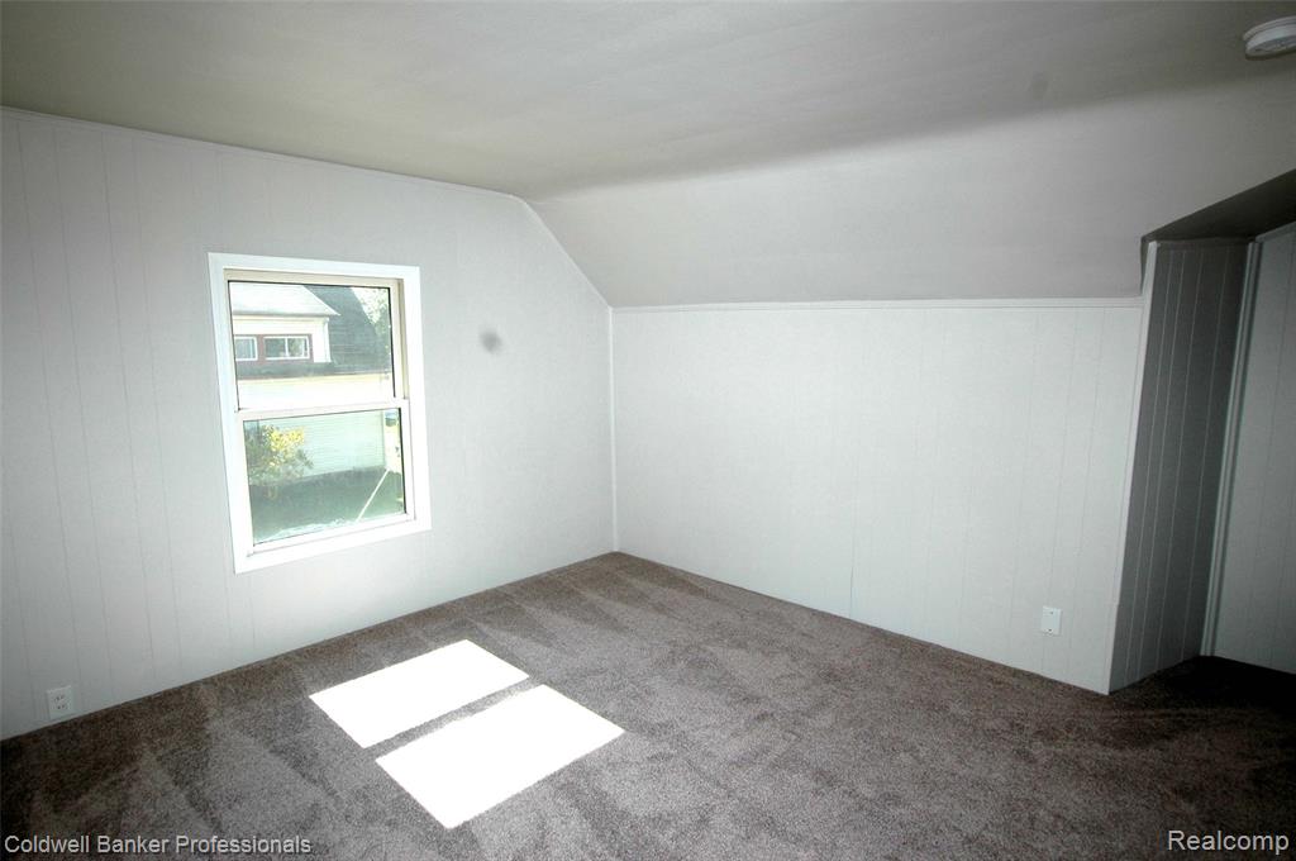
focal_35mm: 20
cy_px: 430
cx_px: 648
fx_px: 701
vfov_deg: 63.1
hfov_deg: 85.5
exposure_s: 1/160
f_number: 6.3
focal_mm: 13
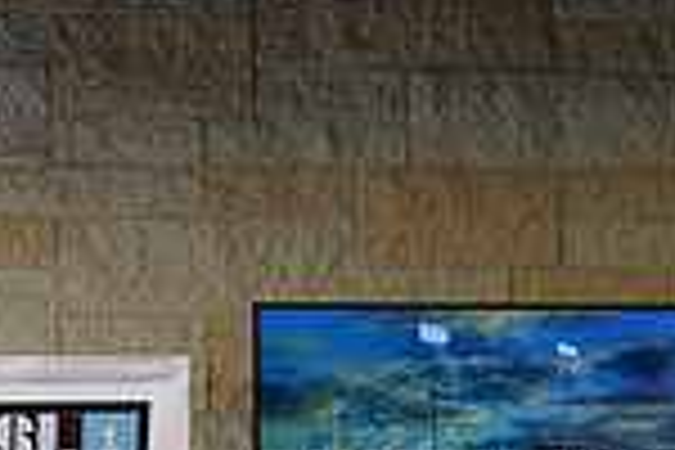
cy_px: 848
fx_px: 3037
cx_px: 630
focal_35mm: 162
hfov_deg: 12.6
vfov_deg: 8.1
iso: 400
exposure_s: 1/60
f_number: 4
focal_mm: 42
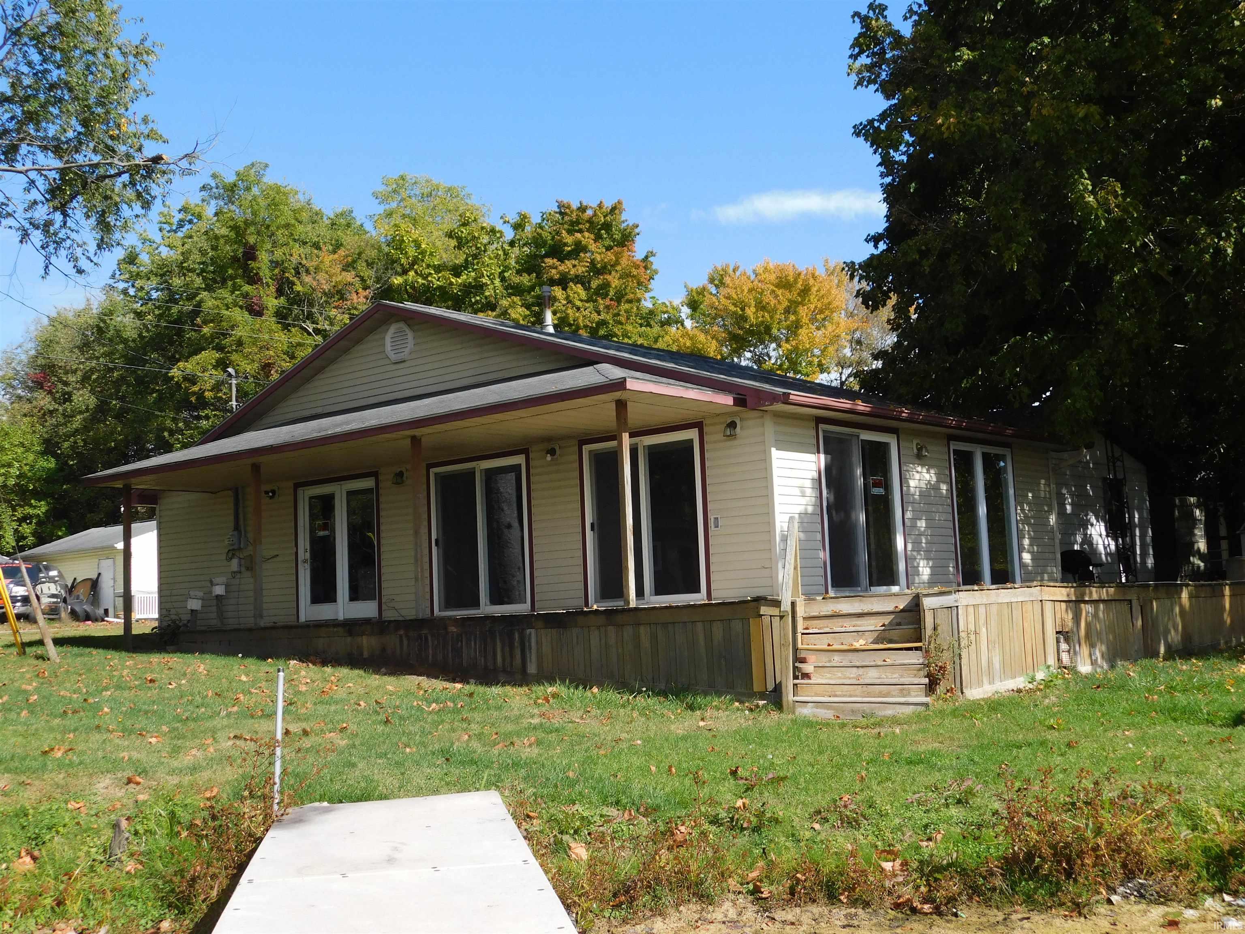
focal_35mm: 40
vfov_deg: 36.0
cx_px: 622
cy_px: 467
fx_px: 1439
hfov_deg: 46.8
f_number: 3.6
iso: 125
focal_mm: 7.1
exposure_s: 1/800
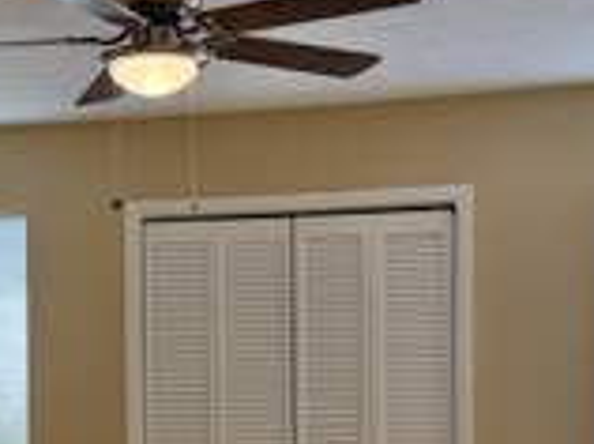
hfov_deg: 26.4
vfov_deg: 19.8
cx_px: 147
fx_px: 1251
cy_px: 378
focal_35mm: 73
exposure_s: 1/228
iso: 125
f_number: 1.78
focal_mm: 6.76
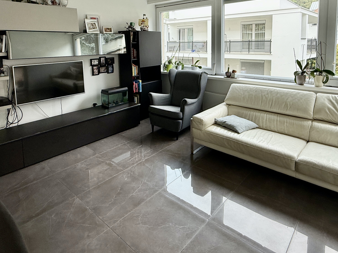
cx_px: 179
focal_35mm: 23
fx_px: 225
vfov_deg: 56.0
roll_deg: +0.5
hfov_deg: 73.9
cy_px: 63
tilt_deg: -5.0
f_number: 2.2
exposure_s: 1/155
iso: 64
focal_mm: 2.22
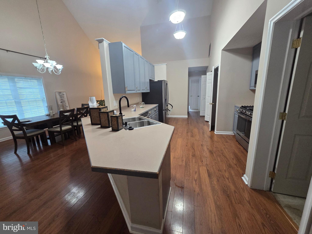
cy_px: 117
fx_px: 117
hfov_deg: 106.2
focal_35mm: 13
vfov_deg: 89.9
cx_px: 156
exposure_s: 1/60
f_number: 2.2
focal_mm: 2.2
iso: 320
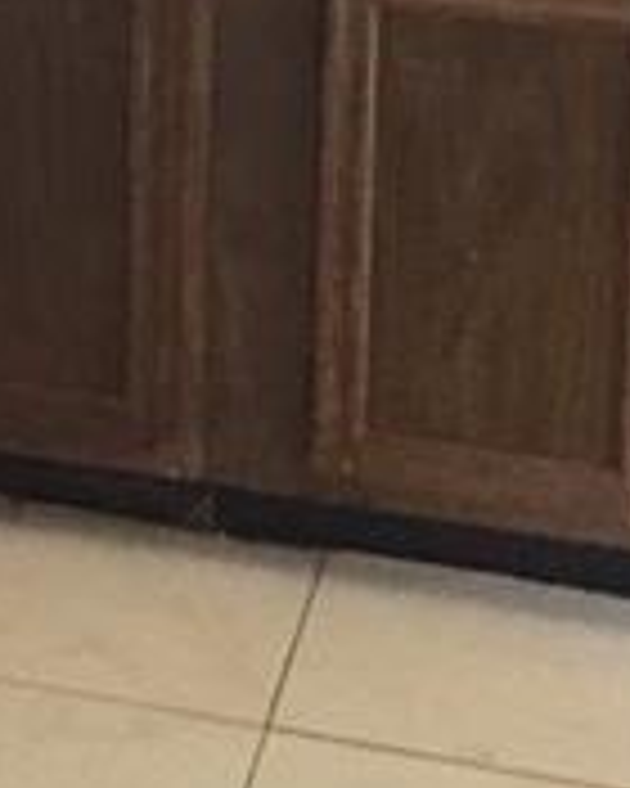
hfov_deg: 12.0
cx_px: -243
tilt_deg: -8.3
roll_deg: -0.8
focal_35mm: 124
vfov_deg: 14.5
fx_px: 2890
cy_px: -374
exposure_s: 1/20
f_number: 2.2
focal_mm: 4.15
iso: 250
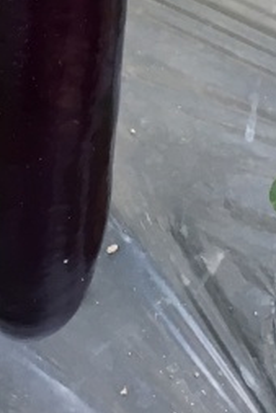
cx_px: 103
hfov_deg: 10.8
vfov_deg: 14.2
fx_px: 1458
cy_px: -345
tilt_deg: -21.2
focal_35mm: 127
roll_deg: -2.9
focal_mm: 4.15
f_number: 2.2
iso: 40
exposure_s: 1/33
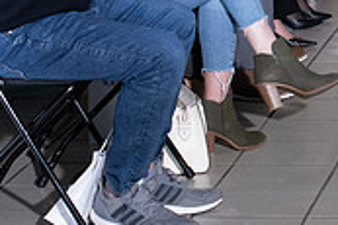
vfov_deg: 5.8
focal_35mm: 235
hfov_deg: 8.6
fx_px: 2204
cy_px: -116
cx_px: 520
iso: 1250
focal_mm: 70
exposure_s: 1/160
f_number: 5.6
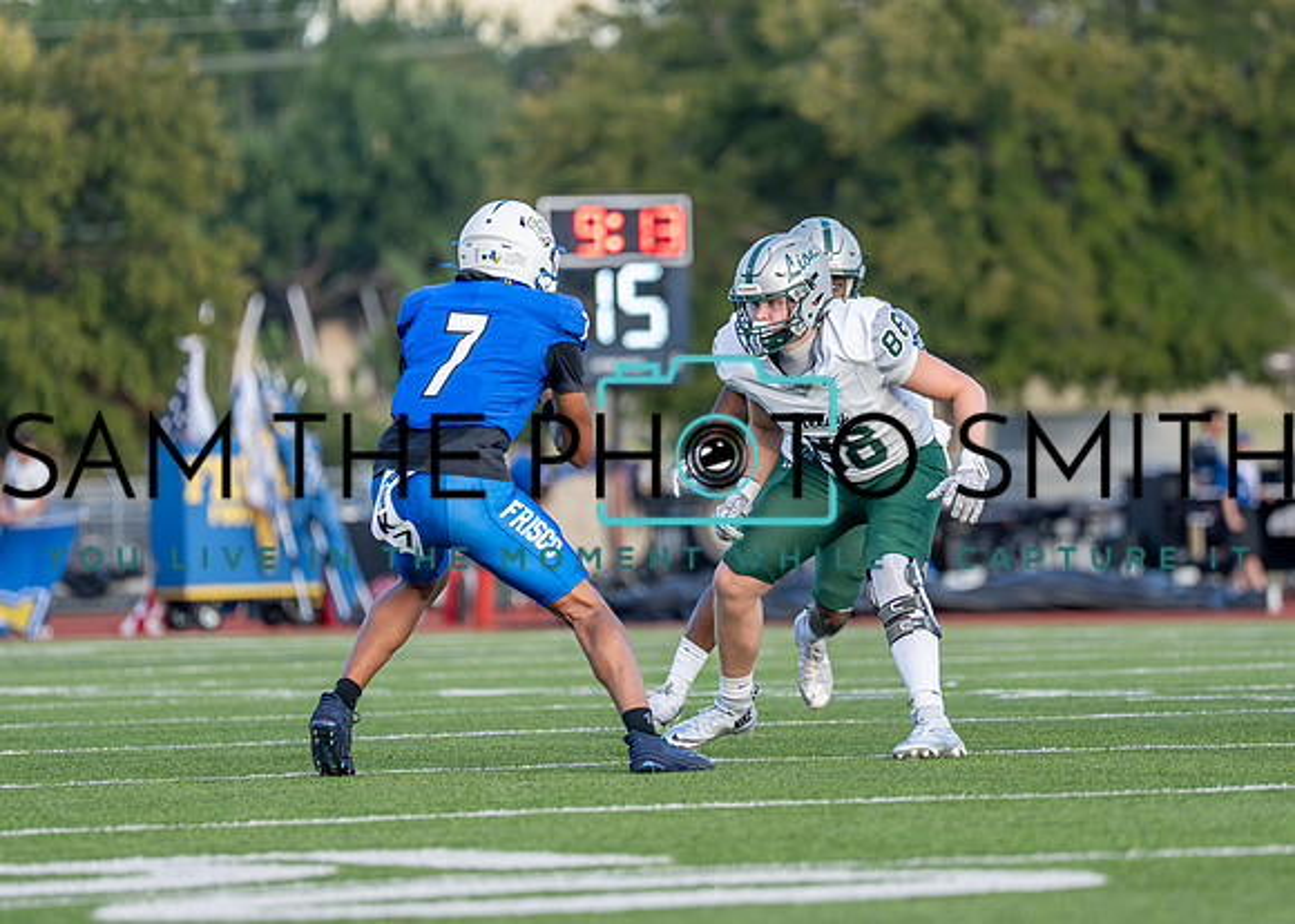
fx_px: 12634
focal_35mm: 344
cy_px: 409
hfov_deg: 5.9
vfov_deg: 4.2
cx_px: 789
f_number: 2.8
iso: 320
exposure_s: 1/1600
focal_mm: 200
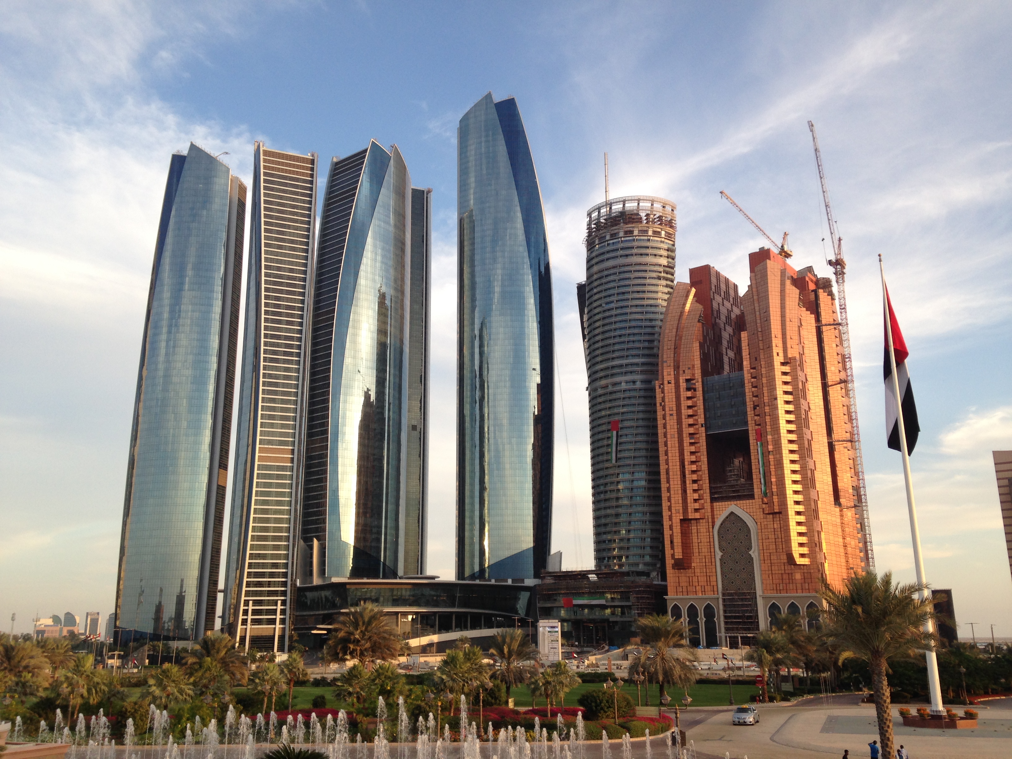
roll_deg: +0.6
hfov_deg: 55.4
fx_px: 965
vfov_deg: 42.9
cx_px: 506
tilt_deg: +15.3
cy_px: 380
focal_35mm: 33
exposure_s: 1/326
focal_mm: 4.12
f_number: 2.4
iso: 50
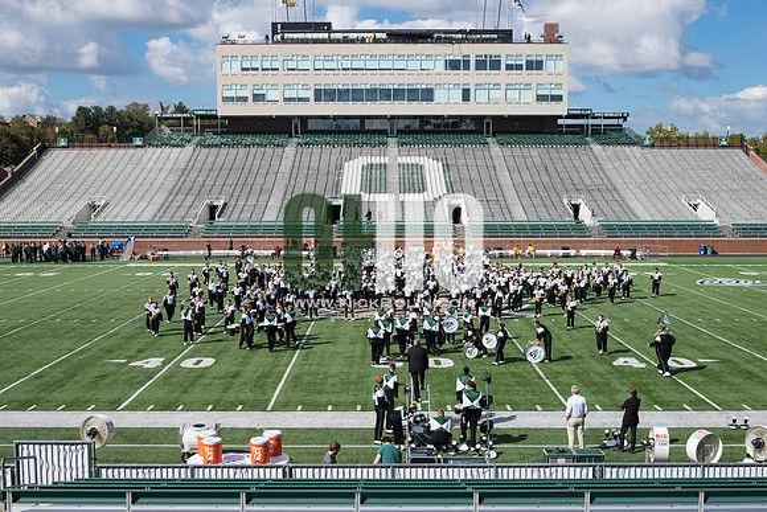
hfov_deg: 47.4
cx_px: 384
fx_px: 874
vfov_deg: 32.6
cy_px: 256
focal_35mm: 41
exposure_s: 1/400
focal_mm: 27
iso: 200
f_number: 9
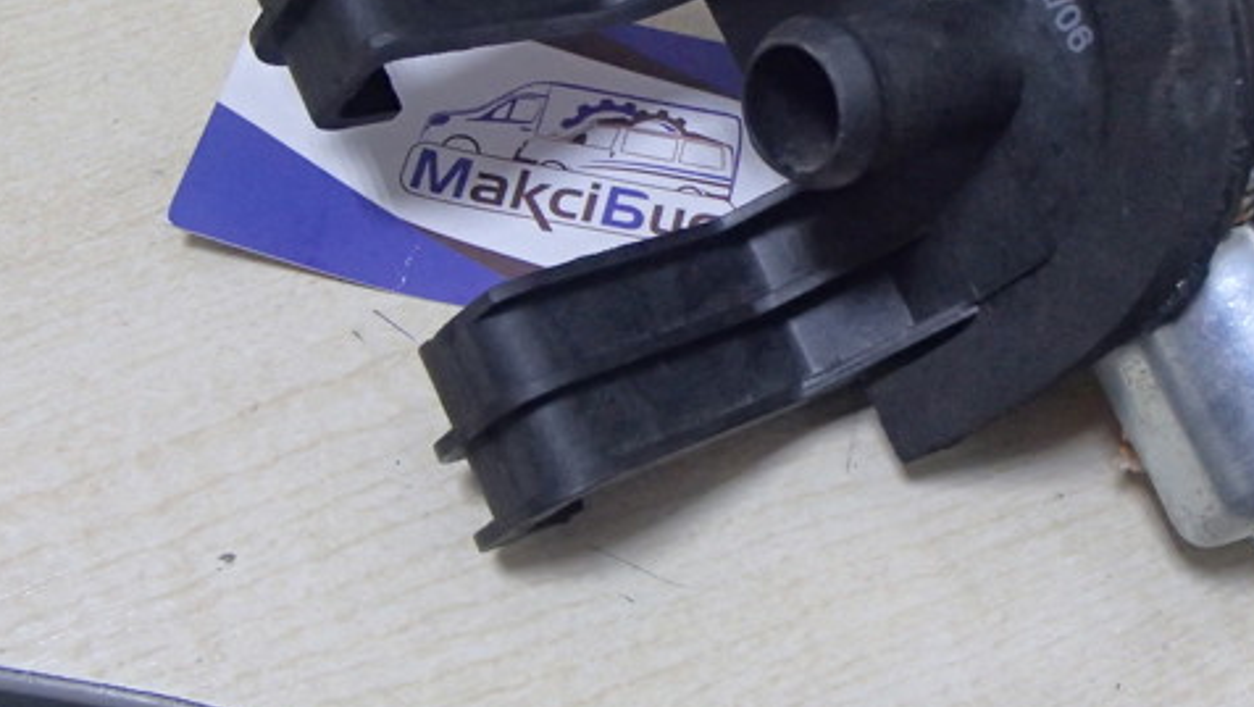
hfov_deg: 38.2
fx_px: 1797
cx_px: 783
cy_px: 240
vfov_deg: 22.2
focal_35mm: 54
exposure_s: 1/50
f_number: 4.7
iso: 800
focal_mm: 6.64
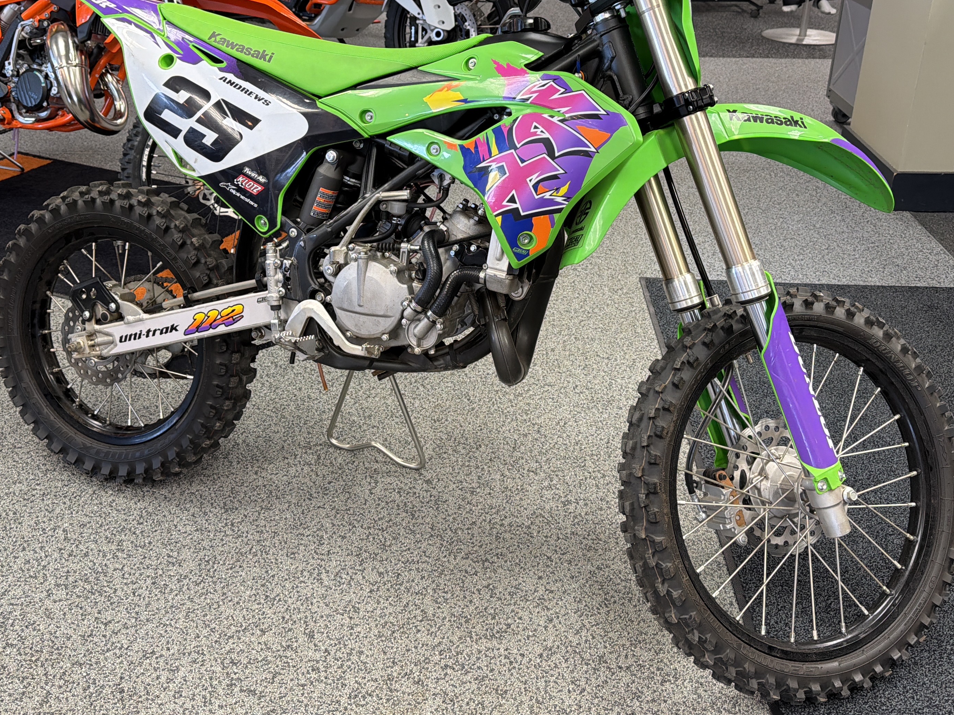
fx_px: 965
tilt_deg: -24.4
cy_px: 254
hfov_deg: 52.6
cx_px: 468
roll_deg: -1.0
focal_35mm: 35
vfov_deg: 40.3
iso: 125
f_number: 1.78
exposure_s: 1/60
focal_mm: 6.76
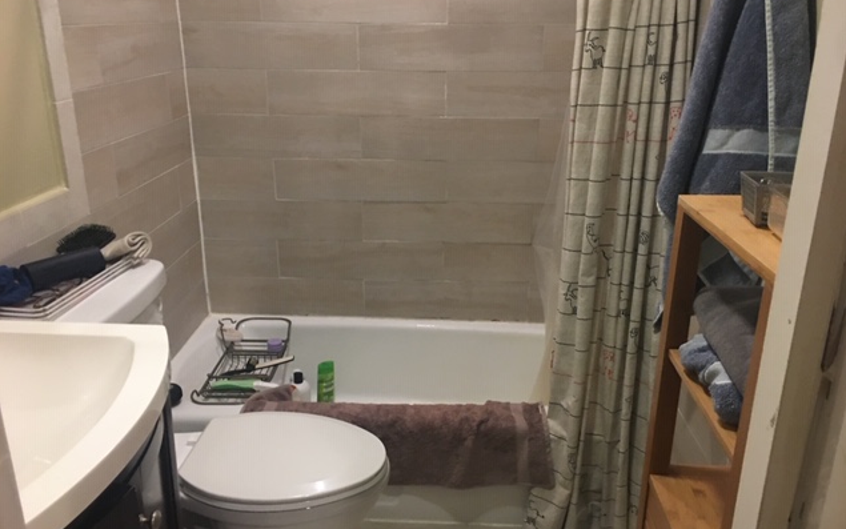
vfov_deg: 40.6
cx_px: 425
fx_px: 715
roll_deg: -1.2
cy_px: 278
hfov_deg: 61.2
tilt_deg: -19.9
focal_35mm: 31
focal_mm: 4.15
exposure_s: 1/10
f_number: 2.2
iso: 80
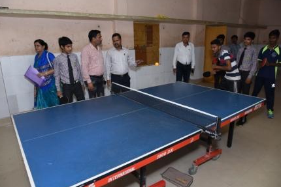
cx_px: 139
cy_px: 90
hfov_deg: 71.5
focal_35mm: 25
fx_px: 195
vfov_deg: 51.3
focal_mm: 24
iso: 800
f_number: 5.6
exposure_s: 1/125
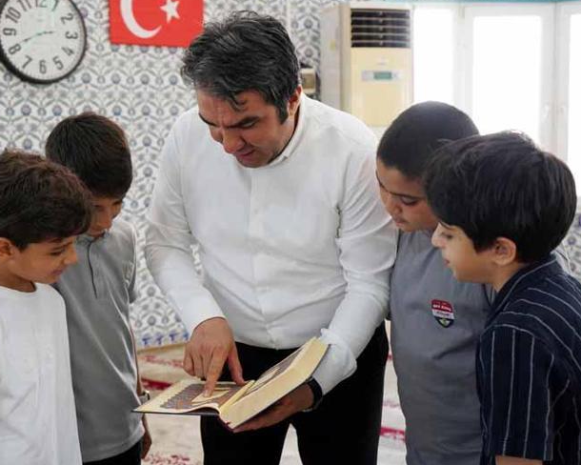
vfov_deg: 33.4
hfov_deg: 41.1
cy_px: 231
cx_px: 250
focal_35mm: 45
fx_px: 774
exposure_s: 1/160
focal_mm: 39
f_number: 4
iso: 3200
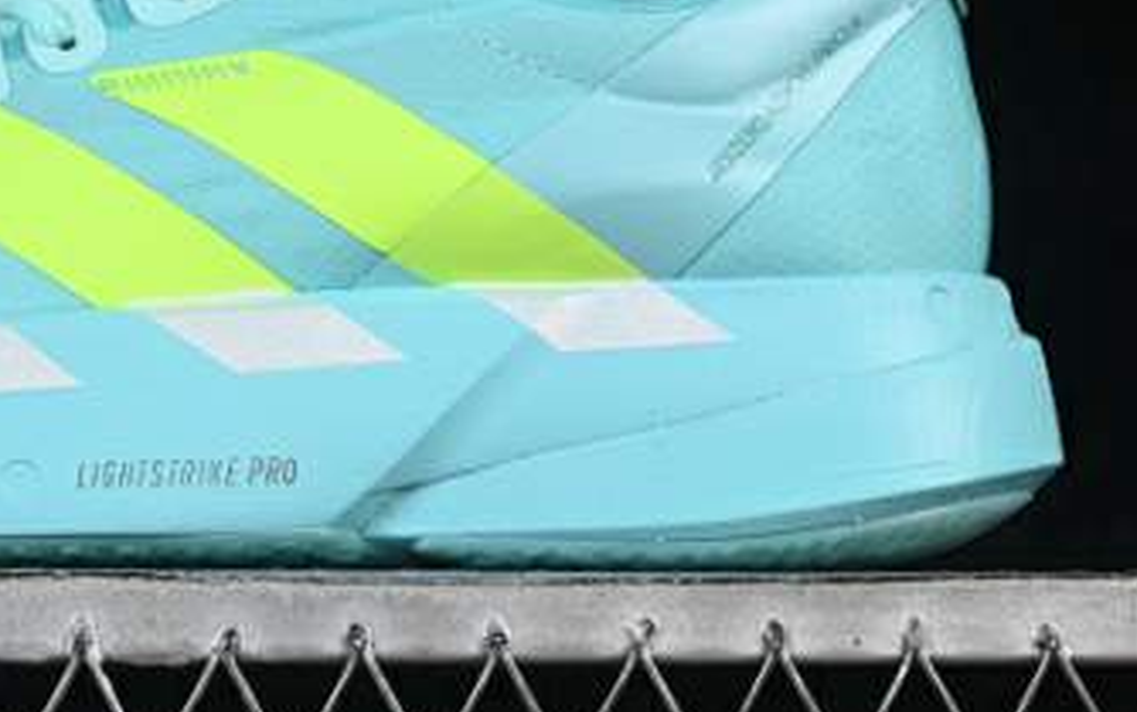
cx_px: 228
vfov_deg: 7.8
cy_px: 61
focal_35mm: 167
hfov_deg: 12.5
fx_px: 5177
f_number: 8
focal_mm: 50
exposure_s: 1/80
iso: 160
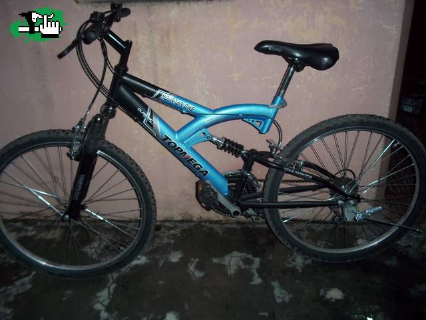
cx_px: 213
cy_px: 160
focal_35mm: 36
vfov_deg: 39.7
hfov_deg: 51.3
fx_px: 443
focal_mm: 6.5
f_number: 3.1
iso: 160
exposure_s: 1/30
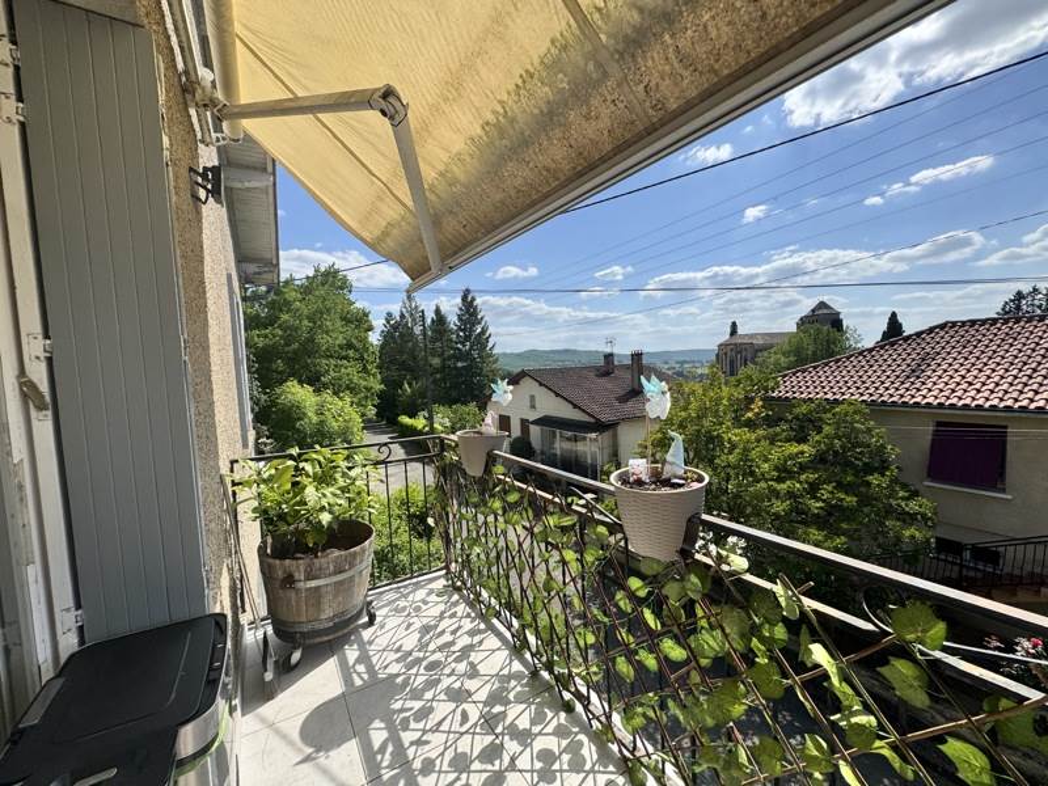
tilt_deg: -3.9
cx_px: 524
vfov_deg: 85.7
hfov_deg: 102.1
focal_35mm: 14
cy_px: 393
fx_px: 424
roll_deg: +2.6
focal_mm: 2.22
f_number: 2.2
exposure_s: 1/3106
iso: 50
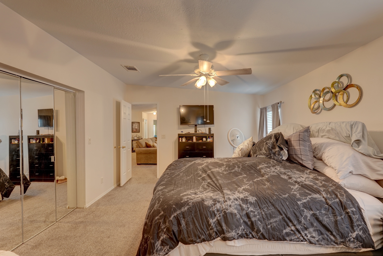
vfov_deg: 73.8
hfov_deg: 96.7
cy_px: 128
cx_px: 192
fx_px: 170
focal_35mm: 16
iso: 400
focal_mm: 16
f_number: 8
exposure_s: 1/5
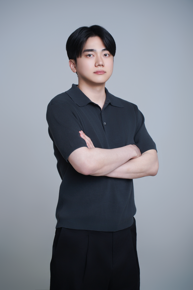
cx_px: 96
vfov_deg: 36.9
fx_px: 434
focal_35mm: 54
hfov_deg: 25.1
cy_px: 145
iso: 320
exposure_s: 1/160
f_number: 7.1
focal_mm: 54
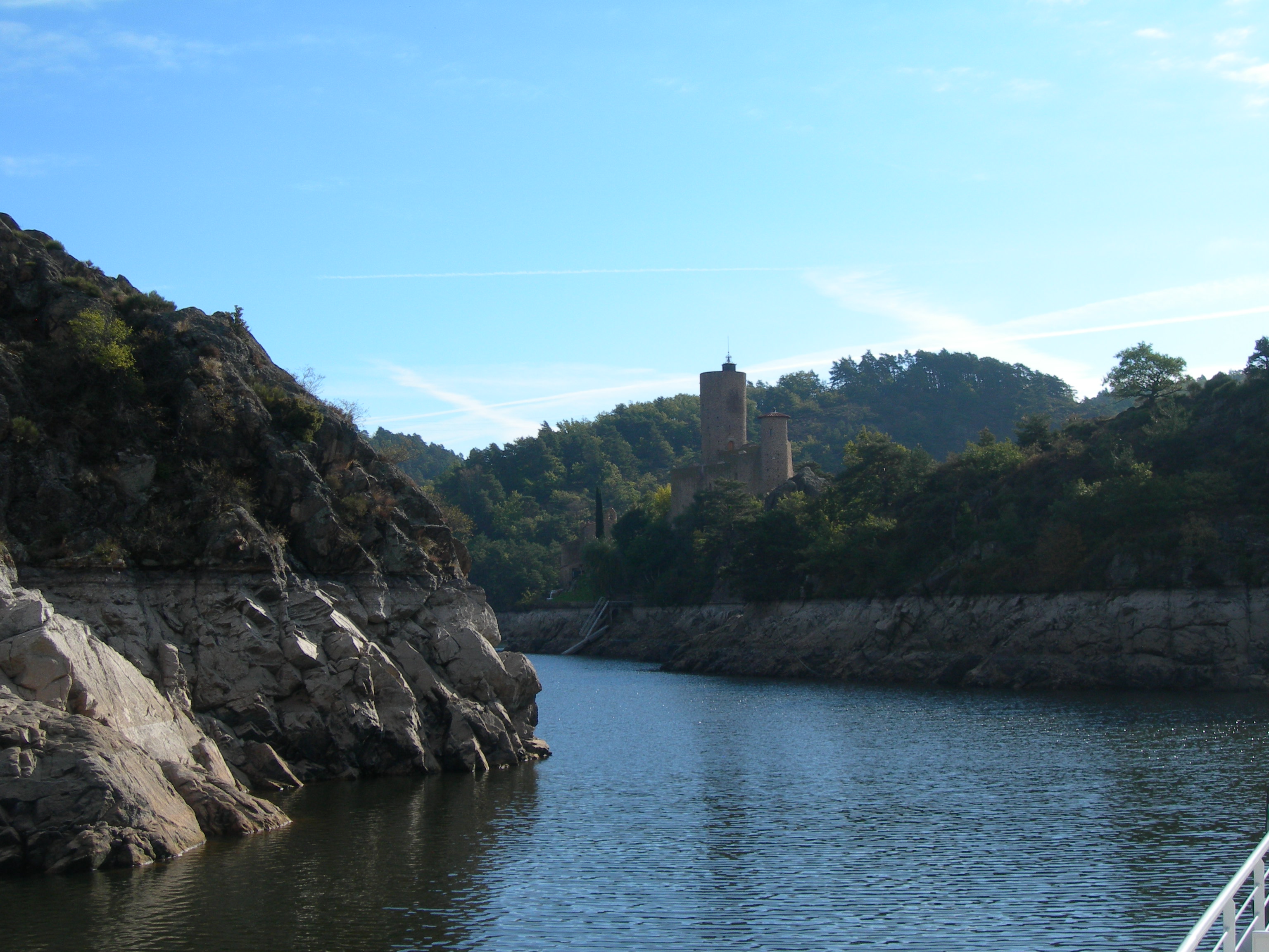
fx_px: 1870
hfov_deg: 37.5
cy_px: 476
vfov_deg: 28.6
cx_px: 634
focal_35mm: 51
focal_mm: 10.6
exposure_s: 1/400
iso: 50
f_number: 5.4
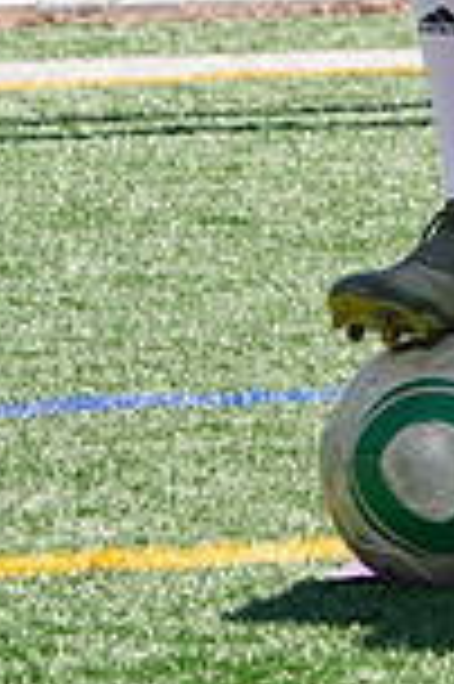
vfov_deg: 2.6
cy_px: -580
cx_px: 760
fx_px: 14882
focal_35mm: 785
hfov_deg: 1.7
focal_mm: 206
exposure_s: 1/250
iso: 200
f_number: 13
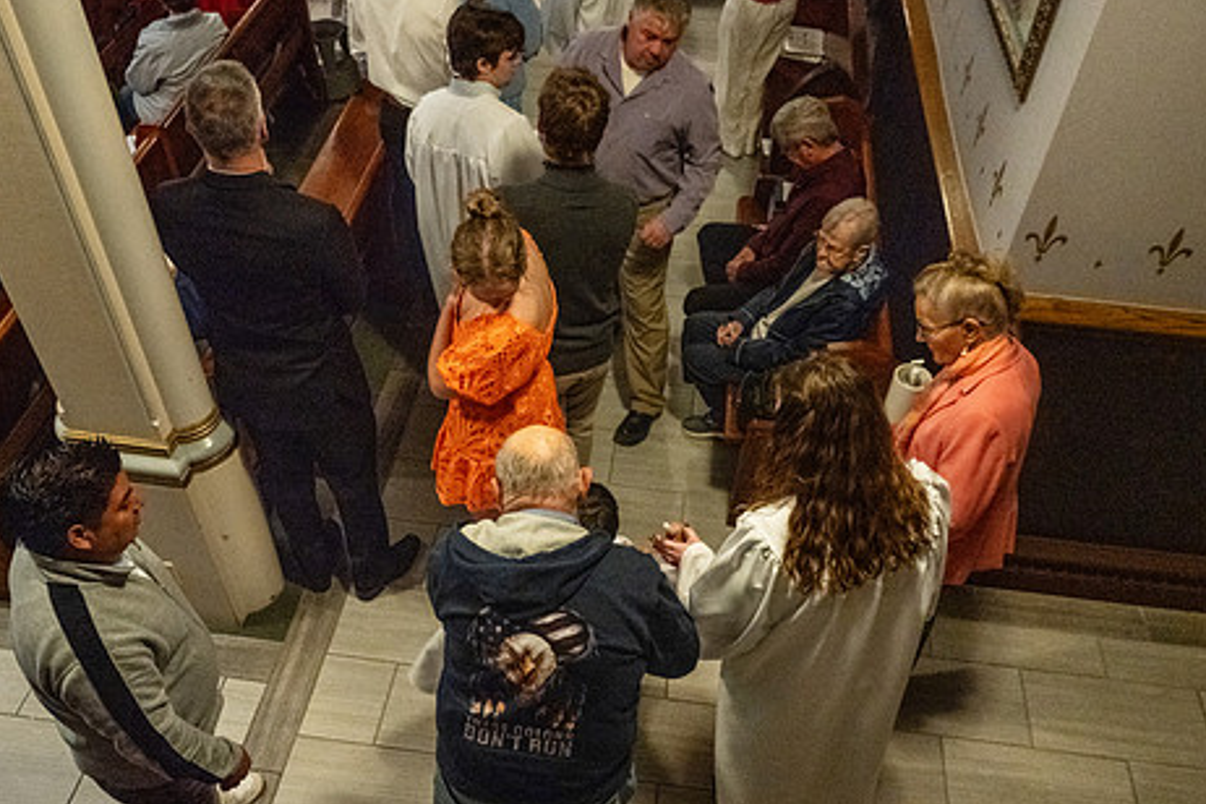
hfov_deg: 58.7
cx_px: 608
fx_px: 1072
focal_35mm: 32
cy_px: 453
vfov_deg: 41.0
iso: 5000
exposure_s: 1/60
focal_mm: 25.5
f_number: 6.3
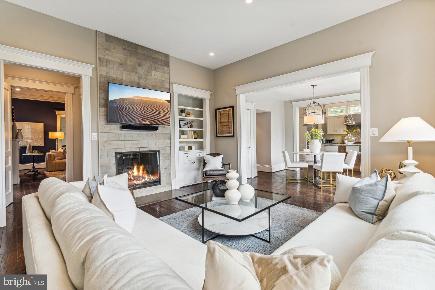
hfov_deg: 100.4
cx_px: 218
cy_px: 145
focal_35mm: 15
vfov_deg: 77.3
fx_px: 181
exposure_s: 1/5
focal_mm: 10
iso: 200
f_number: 10
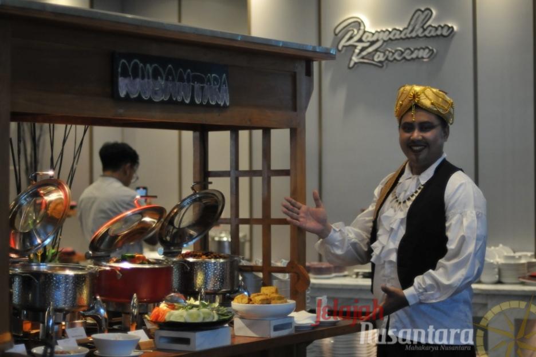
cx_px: 268
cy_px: 178
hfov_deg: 27.0
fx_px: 1117
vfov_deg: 18.2
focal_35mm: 75
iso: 800
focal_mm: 50
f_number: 1.4
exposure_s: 1/400
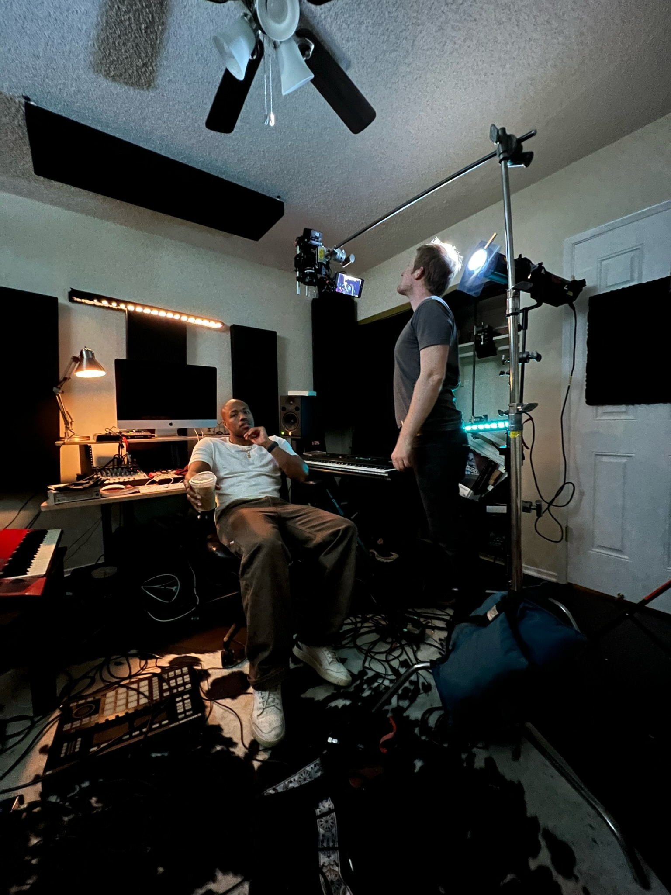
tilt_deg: -2.8
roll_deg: +1.3
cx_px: 336
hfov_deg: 89.9
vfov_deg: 106.2
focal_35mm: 13
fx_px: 336
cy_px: 448
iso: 1000
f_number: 1.8
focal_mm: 1.57
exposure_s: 1/8
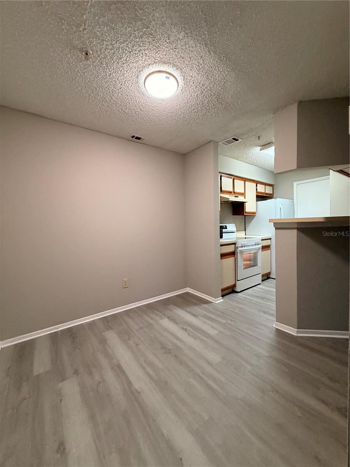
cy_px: 234
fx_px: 189
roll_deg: +1.0
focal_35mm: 14
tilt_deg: -3.0
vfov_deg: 102.1
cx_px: 175
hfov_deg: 85.7
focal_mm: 2.22
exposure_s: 1/60
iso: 320
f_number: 2.2
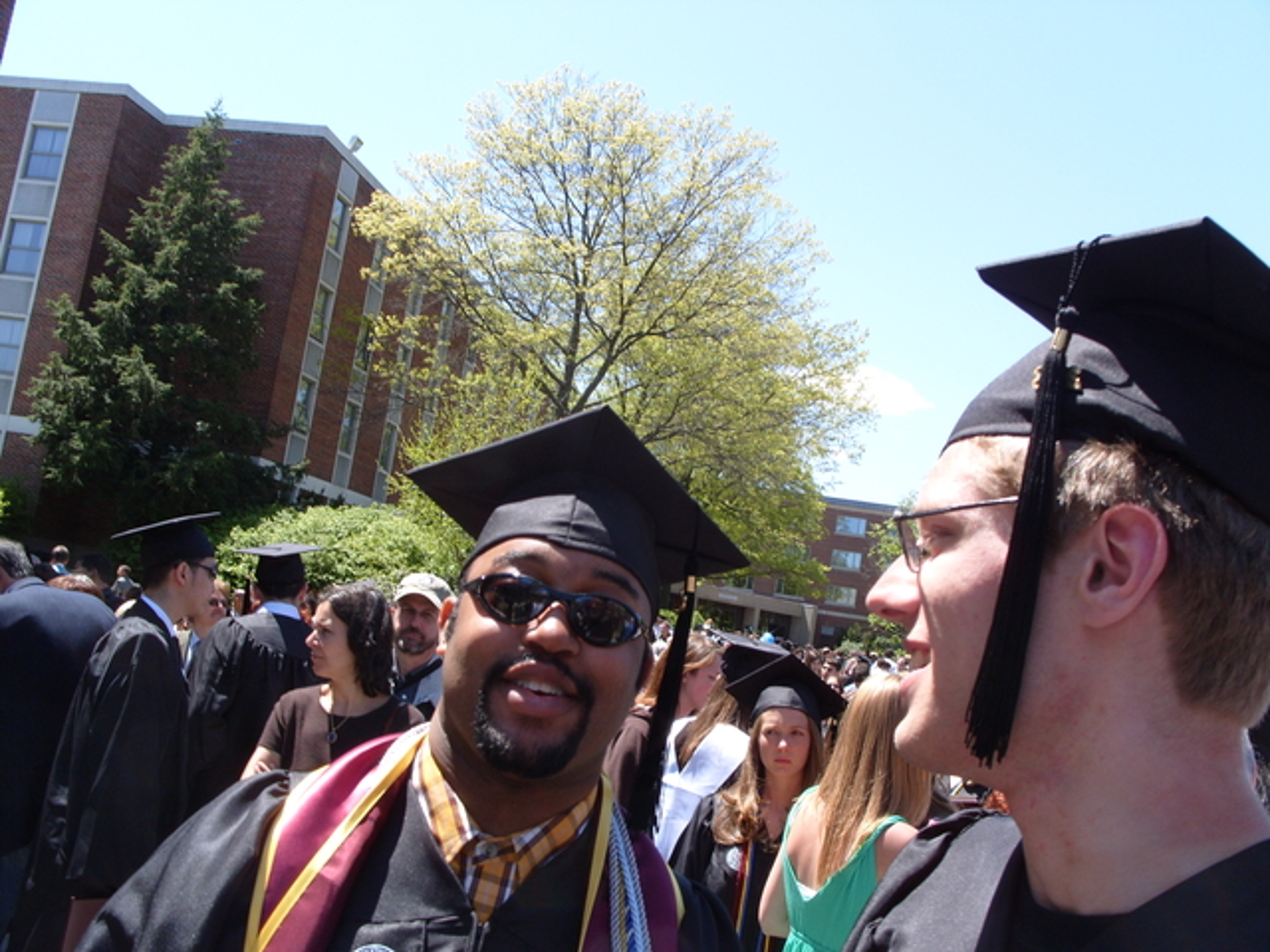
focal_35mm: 35
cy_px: 476
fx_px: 1284
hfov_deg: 52.6
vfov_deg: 40.7
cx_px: 635
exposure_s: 1/250
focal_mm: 7.8
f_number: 5.3
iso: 80
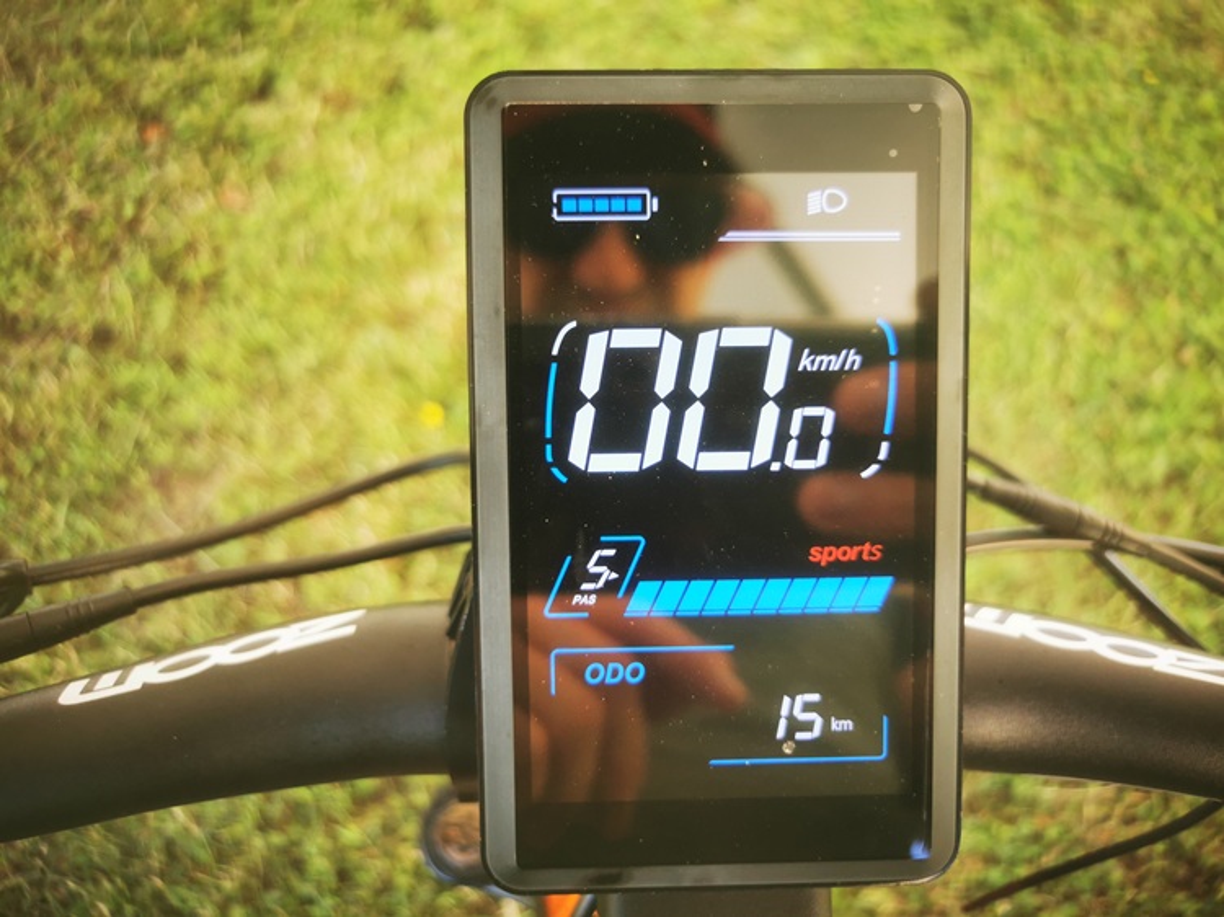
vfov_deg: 51.3
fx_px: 954
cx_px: 612
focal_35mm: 27
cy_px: 458
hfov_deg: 65.3
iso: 100
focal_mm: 5.56
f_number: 1.6
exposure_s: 1/100
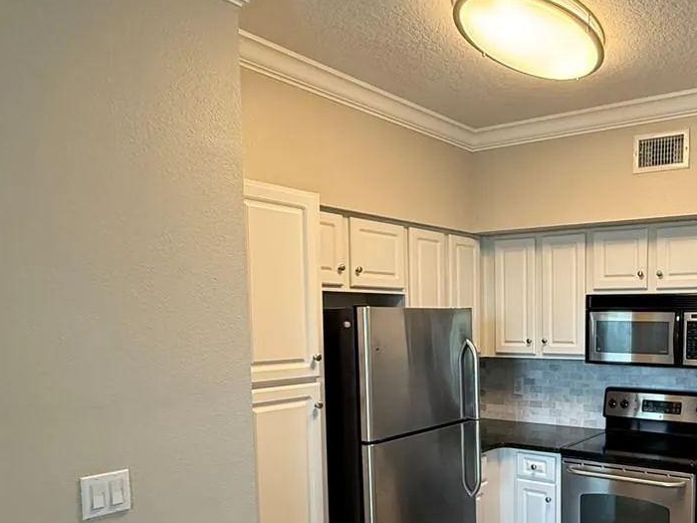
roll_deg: -0.3
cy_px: 370
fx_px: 644
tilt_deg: -4.4
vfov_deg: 43.2
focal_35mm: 32
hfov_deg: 53.2
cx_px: 553
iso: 250
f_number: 2.2
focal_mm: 2.22
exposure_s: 1/120
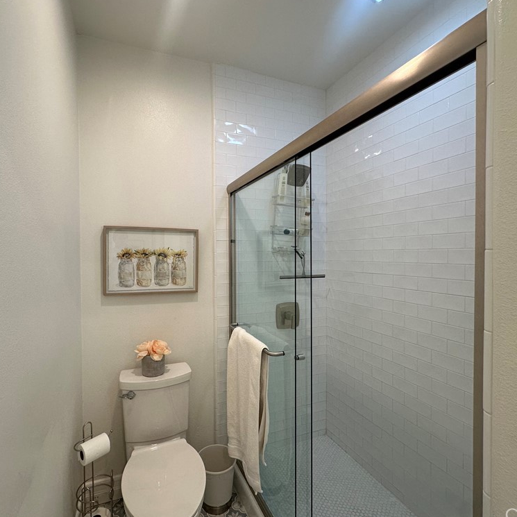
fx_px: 287
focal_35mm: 17
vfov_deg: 84.0
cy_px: 258
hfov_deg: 83.6
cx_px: 228
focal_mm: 2.22
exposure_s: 1/120
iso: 160
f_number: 2.2
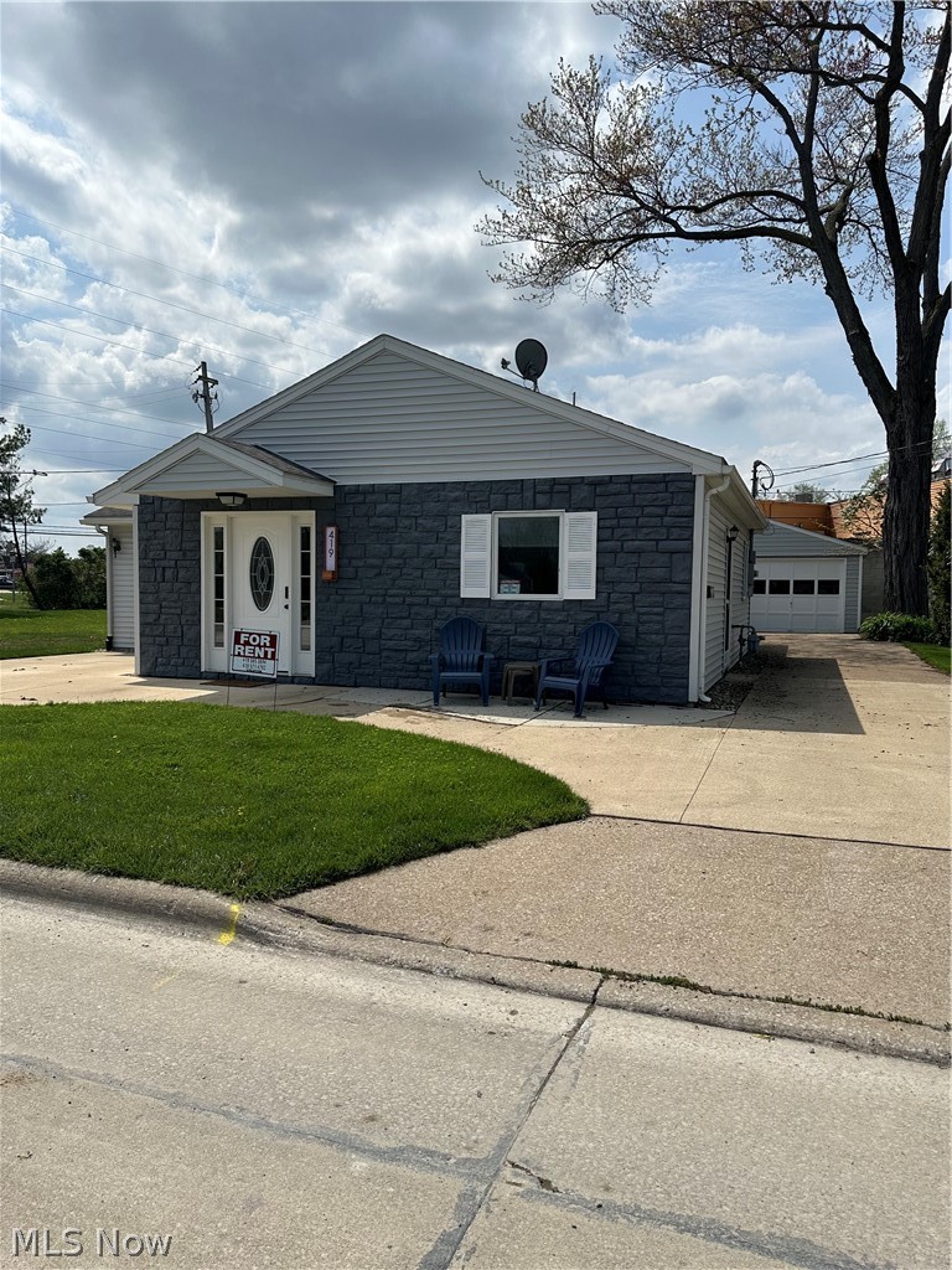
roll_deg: -1.2
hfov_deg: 56.8
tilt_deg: -1.8
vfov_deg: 71.6
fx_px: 880
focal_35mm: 24
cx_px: 476
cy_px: 635
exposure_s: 1/9709
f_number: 1.78
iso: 80
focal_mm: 6.86
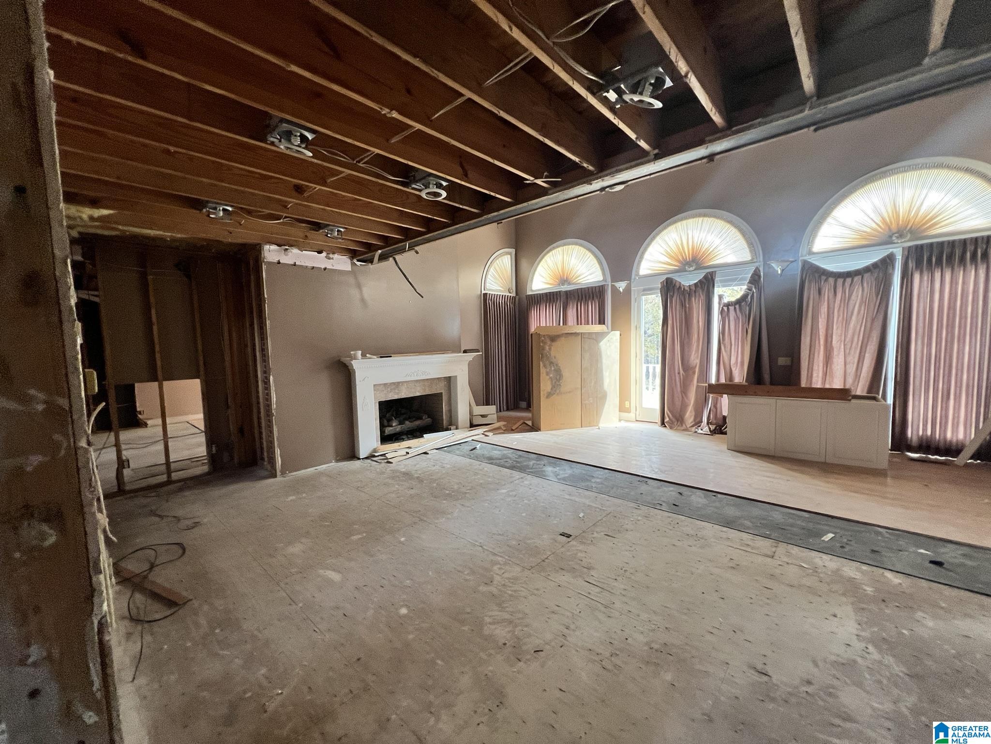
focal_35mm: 13
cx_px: 496
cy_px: 372
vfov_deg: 89.9
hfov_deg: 106.2
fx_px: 372
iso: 200
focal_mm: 1.57
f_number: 1.8
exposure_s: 1/99
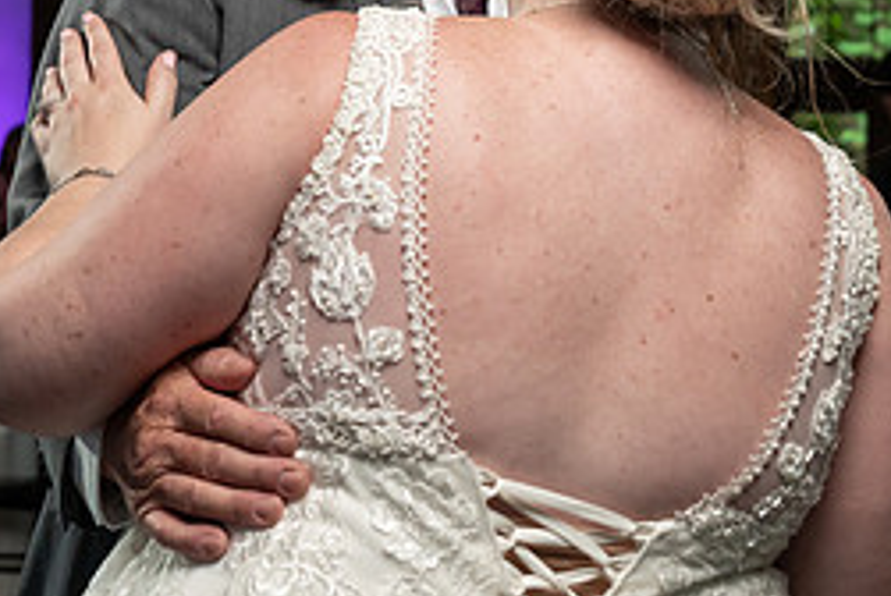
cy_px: 89
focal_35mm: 121
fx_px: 2998
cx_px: 693
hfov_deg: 16.8
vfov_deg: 11.3
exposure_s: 1/200
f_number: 5.6
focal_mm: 49
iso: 2000
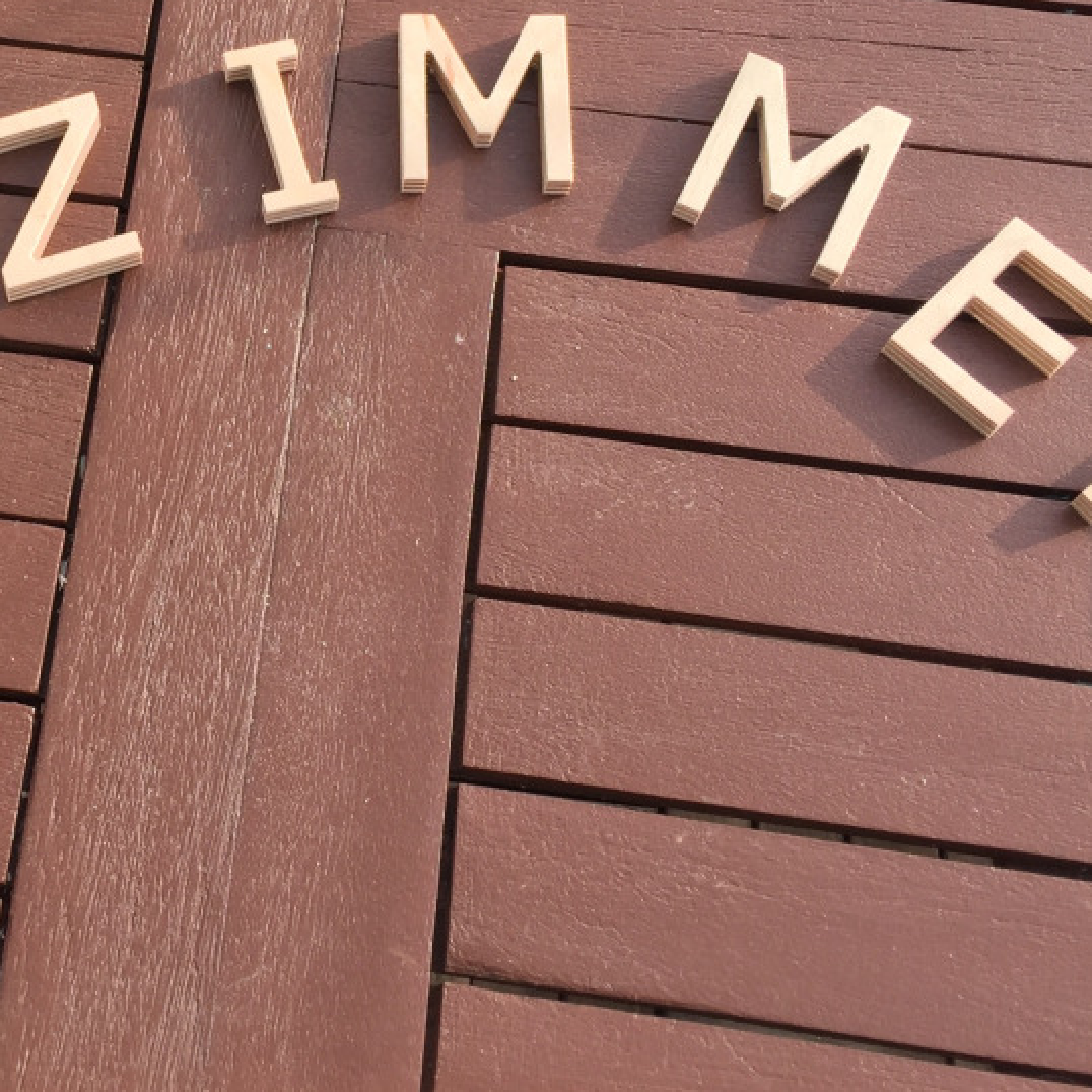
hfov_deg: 26.9
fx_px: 2177
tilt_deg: -65.2
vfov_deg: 27.7
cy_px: 268
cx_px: 49
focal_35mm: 61
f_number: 2.2
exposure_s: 1/534
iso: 32
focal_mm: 4.15
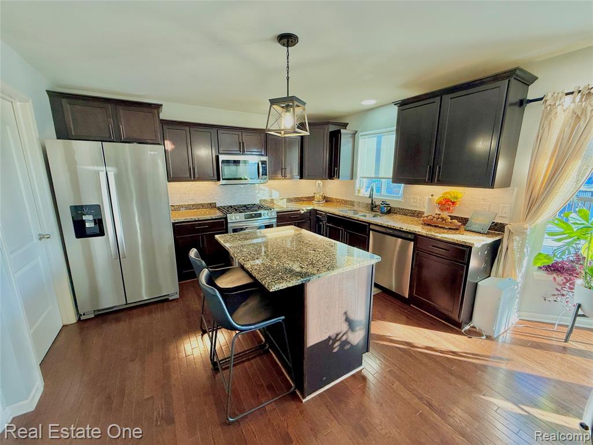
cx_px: 296
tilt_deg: -11.9
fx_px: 240
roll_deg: +0.1
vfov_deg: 85.7
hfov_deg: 102.1
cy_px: 222
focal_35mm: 14
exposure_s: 1/120
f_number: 2.2
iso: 125
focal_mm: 2.22
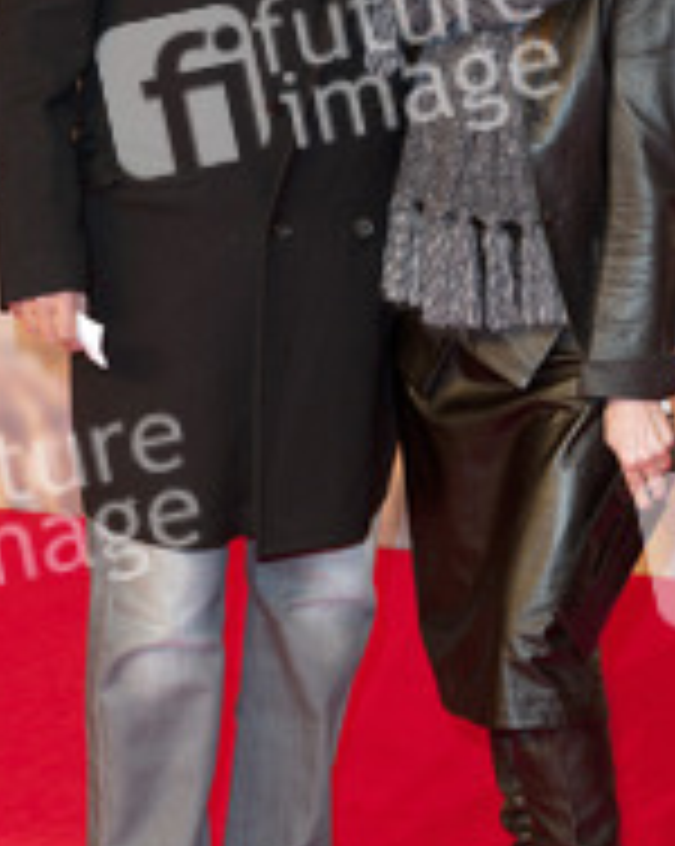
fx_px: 3102
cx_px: 461
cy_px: 297
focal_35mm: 124
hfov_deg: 12.4
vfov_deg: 15.5
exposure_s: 1/160
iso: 800
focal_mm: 62
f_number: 6.3
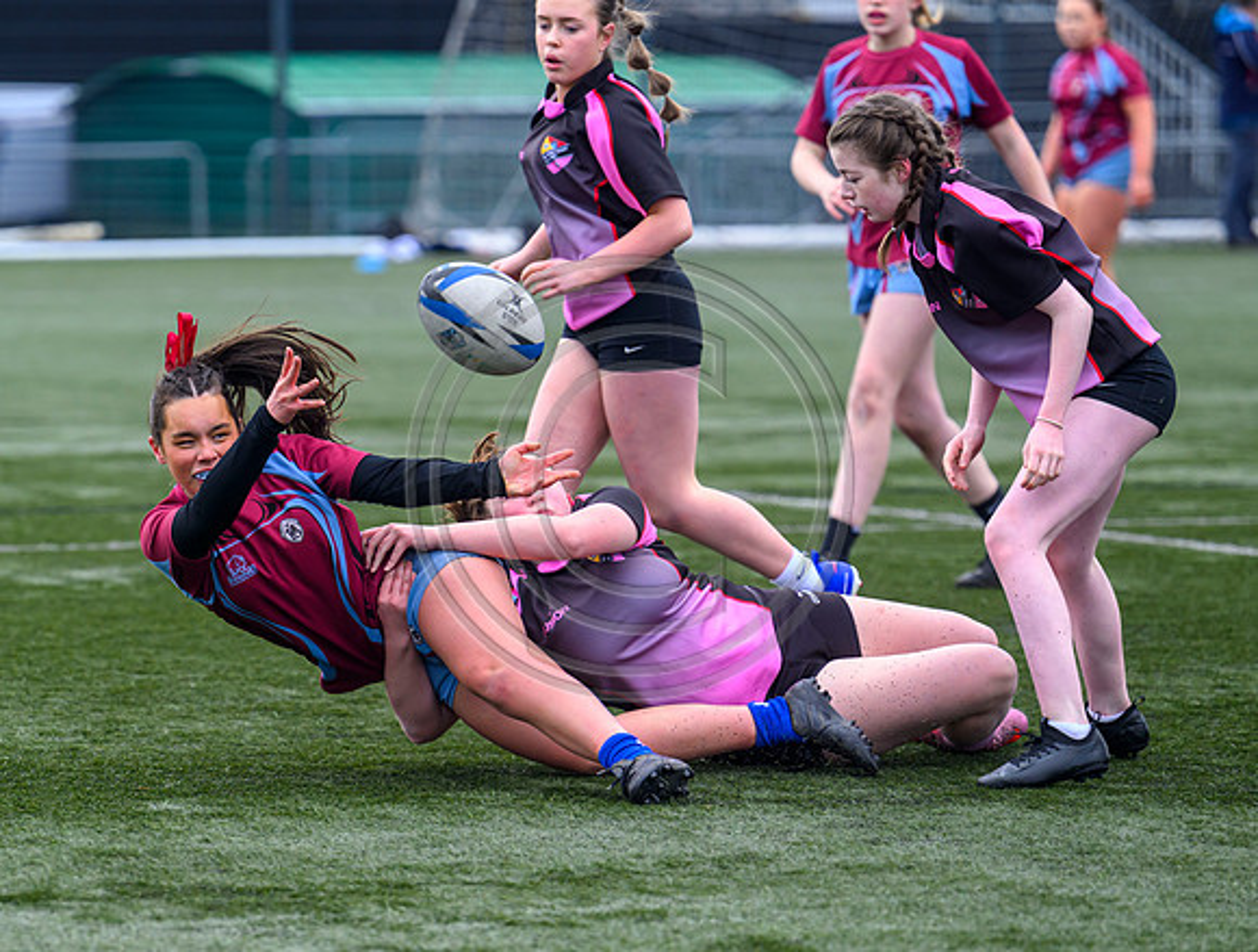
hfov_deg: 7.8
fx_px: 9182
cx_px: 474
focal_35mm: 252
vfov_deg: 5.9
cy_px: 521
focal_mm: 210
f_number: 4
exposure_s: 1/1250
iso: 1000
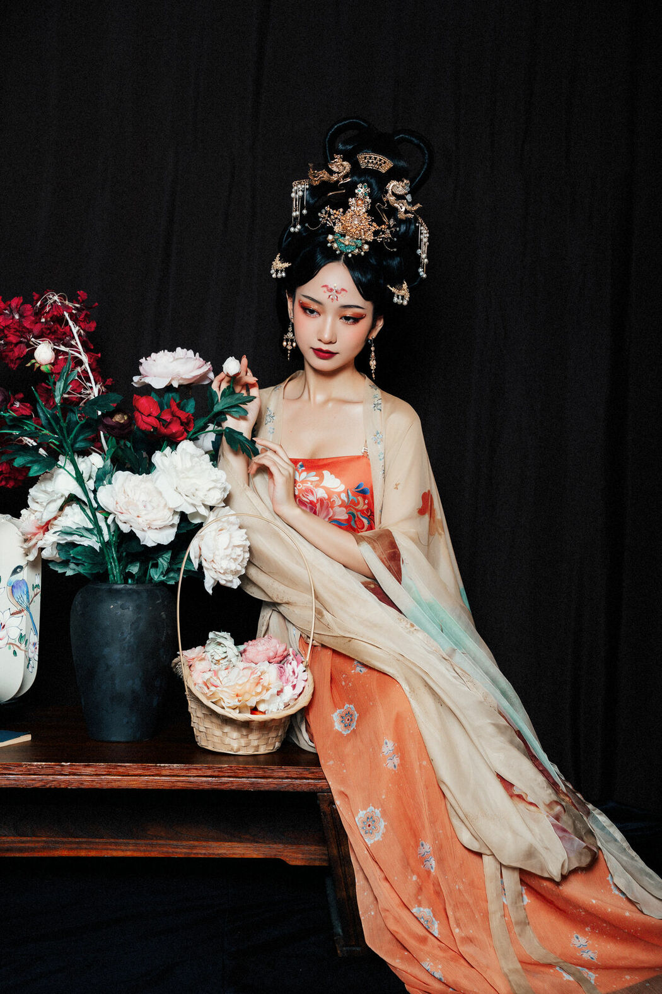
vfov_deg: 28.8
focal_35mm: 70
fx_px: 1931
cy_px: 497
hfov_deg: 19.5
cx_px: 331
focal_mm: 70
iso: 100
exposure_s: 1/160
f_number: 6.3
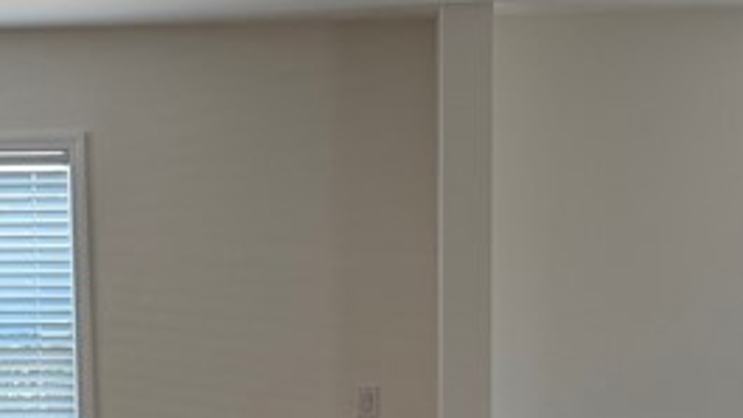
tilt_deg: -8.3
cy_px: 581
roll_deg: +1.0
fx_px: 1990
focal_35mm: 101
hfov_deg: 21.0
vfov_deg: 11.6
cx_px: 224
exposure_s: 1/142
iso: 100
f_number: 1.78
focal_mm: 6.76
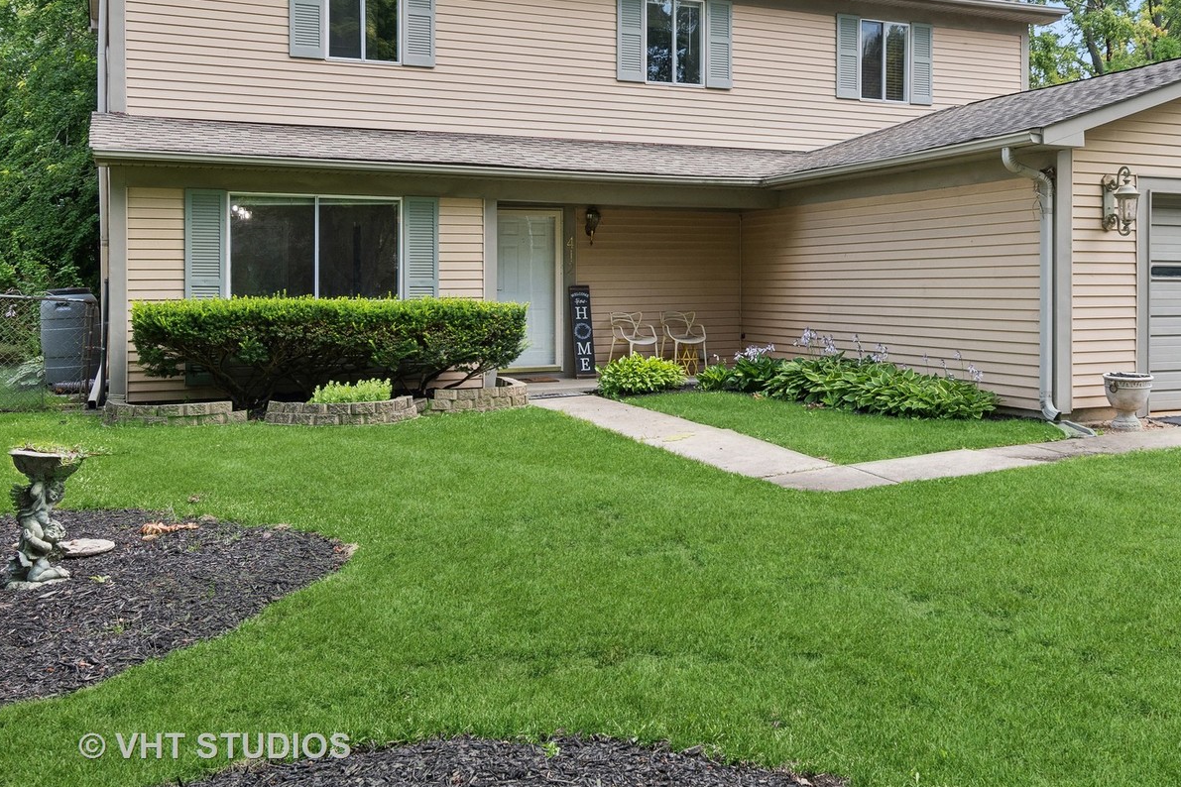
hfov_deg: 53.7
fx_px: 1138
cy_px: 266
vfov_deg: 37.8
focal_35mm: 35
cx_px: 796
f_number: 8
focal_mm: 17
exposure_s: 1/125
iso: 250
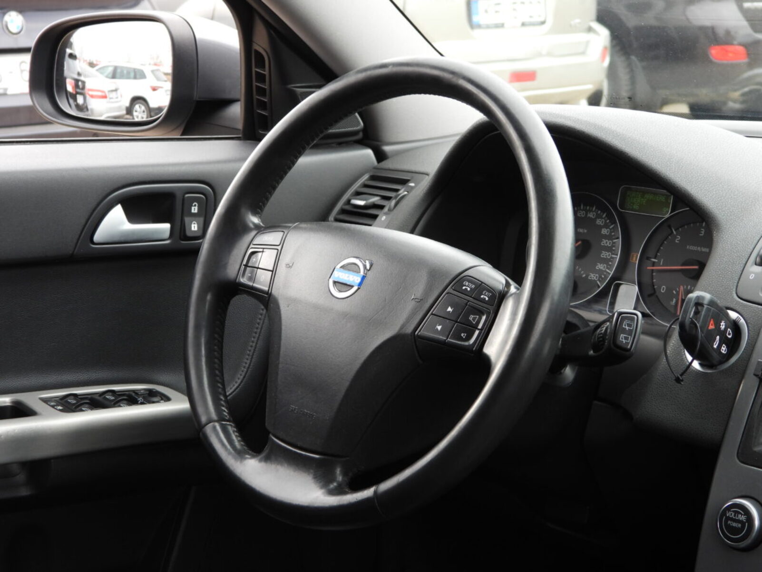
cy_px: 286
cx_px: 381
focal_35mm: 75
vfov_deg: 19.6
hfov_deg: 26.0
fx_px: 1651
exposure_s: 1/60
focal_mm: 13.5
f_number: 3.5
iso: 140
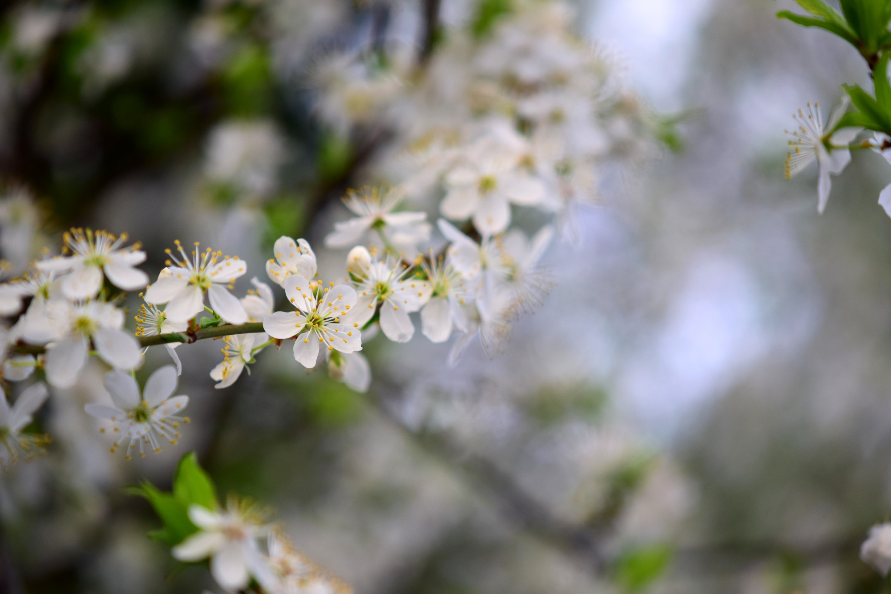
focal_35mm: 128
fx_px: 3155
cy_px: 297
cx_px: 446
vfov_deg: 10.8
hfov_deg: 16.1
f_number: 4.5
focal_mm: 85
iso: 400
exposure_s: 1/320
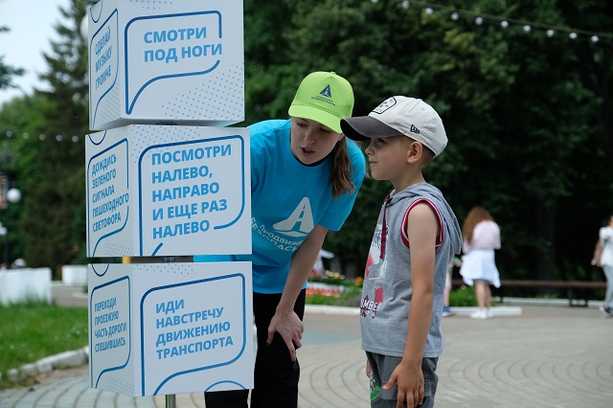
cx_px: 306
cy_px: 204
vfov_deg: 16.4
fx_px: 1413
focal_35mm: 83
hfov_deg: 24.5
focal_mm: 55
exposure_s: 1/3800
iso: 1600
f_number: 4
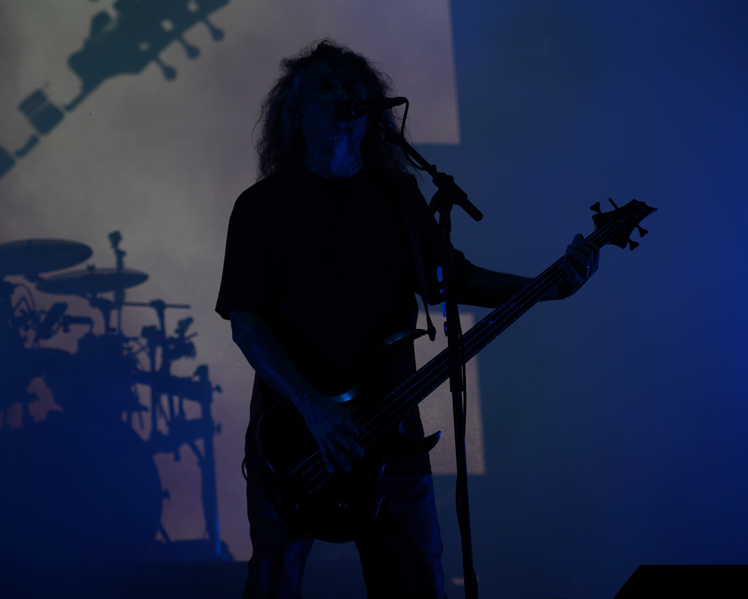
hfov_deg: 16.2
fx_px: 2635
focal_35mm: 119
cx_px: 363
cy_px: 300
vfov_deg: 13.0
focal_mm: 105
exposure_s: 1/160
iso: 100
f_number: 4.5
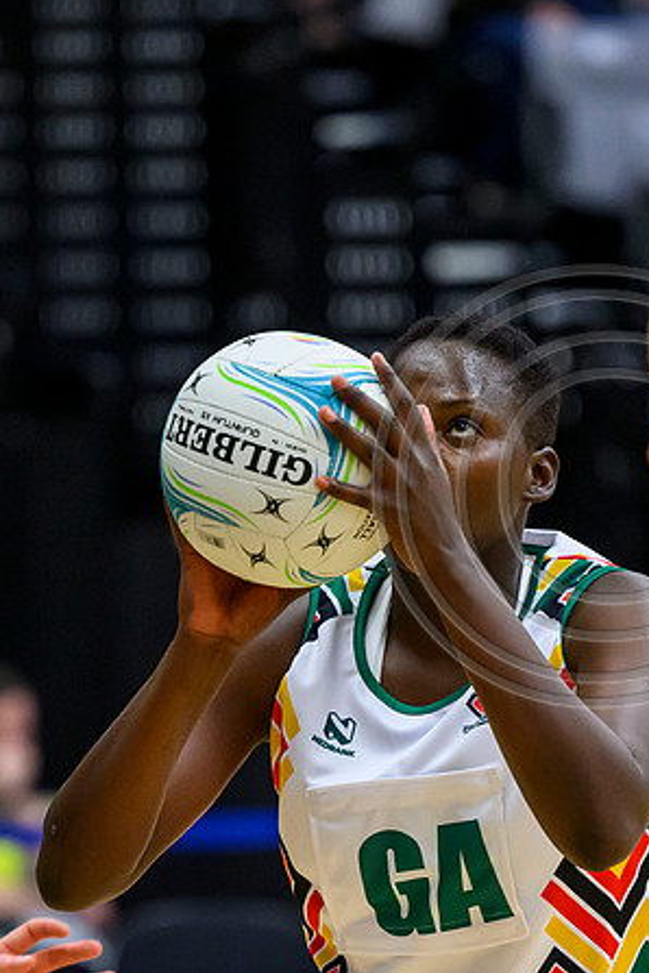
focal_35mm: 430
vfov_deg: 4.8
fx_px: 11627
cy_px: 881
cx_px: 363
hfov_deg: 3.2
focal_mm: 155
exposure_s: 1/1000
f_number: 2.8
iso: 4000
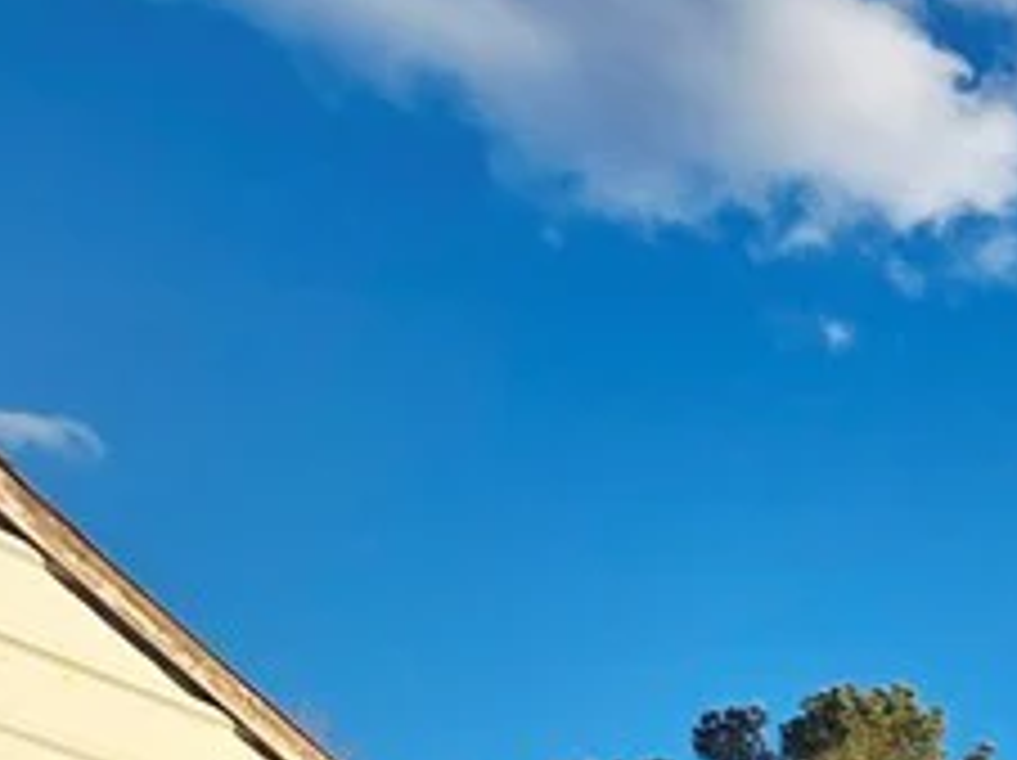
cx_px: 1575
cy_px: 1232
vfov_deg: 20.2
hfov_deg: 24.4
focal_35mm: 59
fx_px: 1732
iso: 64
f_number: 1.9
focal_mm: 2.2
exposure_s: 1/2000
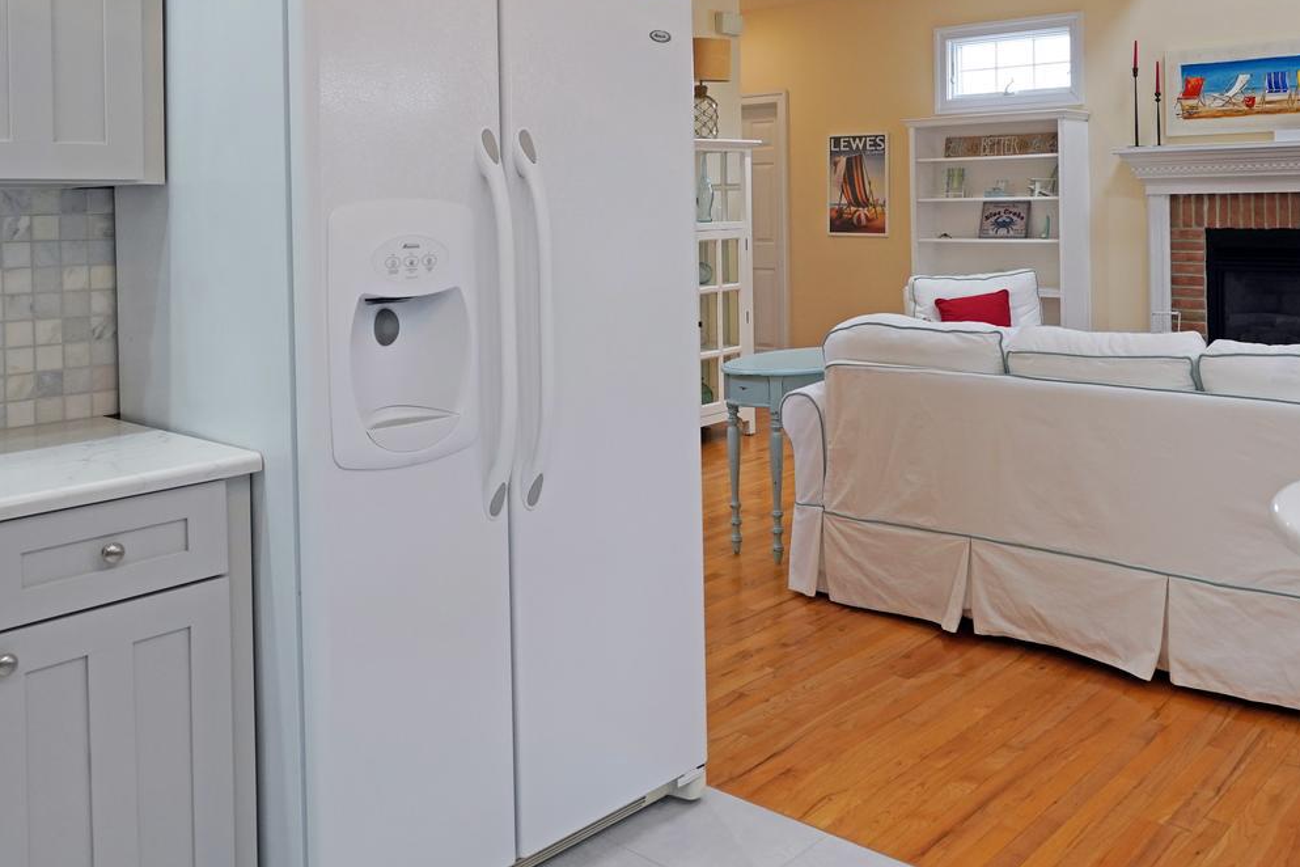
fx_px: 1192
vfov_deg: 38.9
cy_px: 212
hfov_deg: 56.7
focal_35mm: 33
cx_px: 795
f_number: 4
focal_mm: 16
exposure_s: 1/160
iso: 640
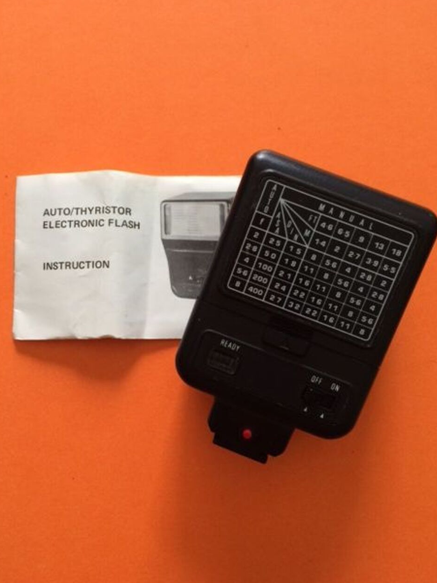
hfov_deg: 44.2
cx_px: 220
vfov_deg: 56.8
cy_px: 286
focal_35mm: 32
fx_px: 538
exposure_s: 1/30
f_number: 2.2
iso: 100
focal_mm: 4.12
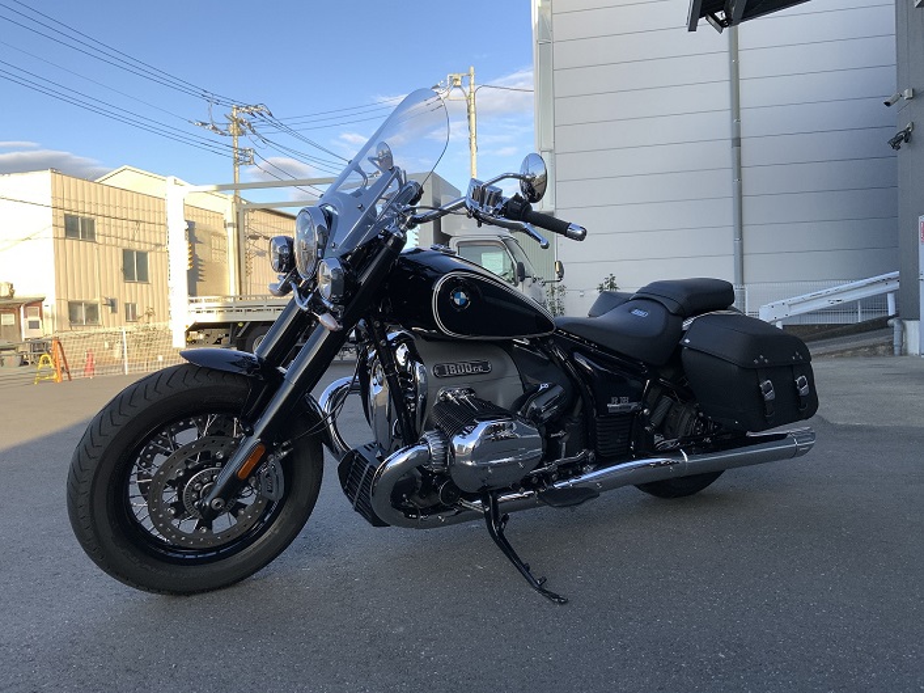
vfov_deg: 48.2
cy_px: 346
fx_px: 774
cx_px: 462
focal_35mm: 29
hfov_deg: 61.7
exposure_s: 1/580
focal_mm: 3
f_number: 1.8
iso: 16
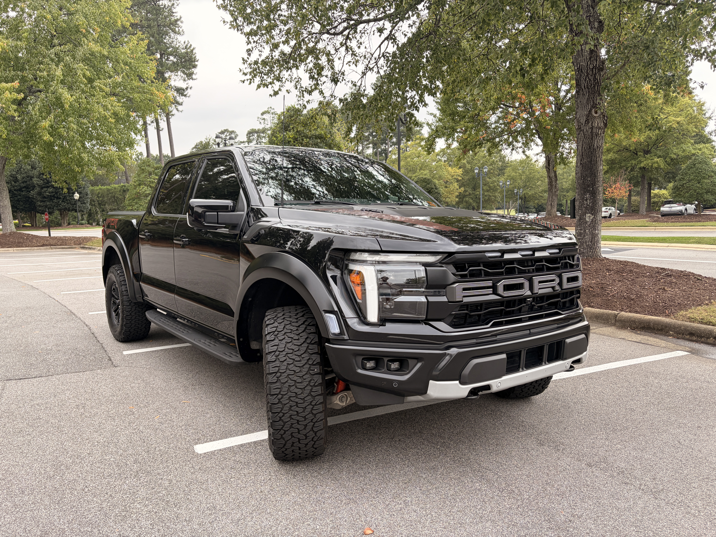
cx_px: 358
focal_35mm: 26
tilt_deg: -7.0
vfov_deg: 53.1
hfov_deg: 67.3
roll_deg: +1.8
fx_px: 538
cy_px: 268
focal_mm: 5.96
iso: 64
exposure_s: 1/194
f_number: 1.6
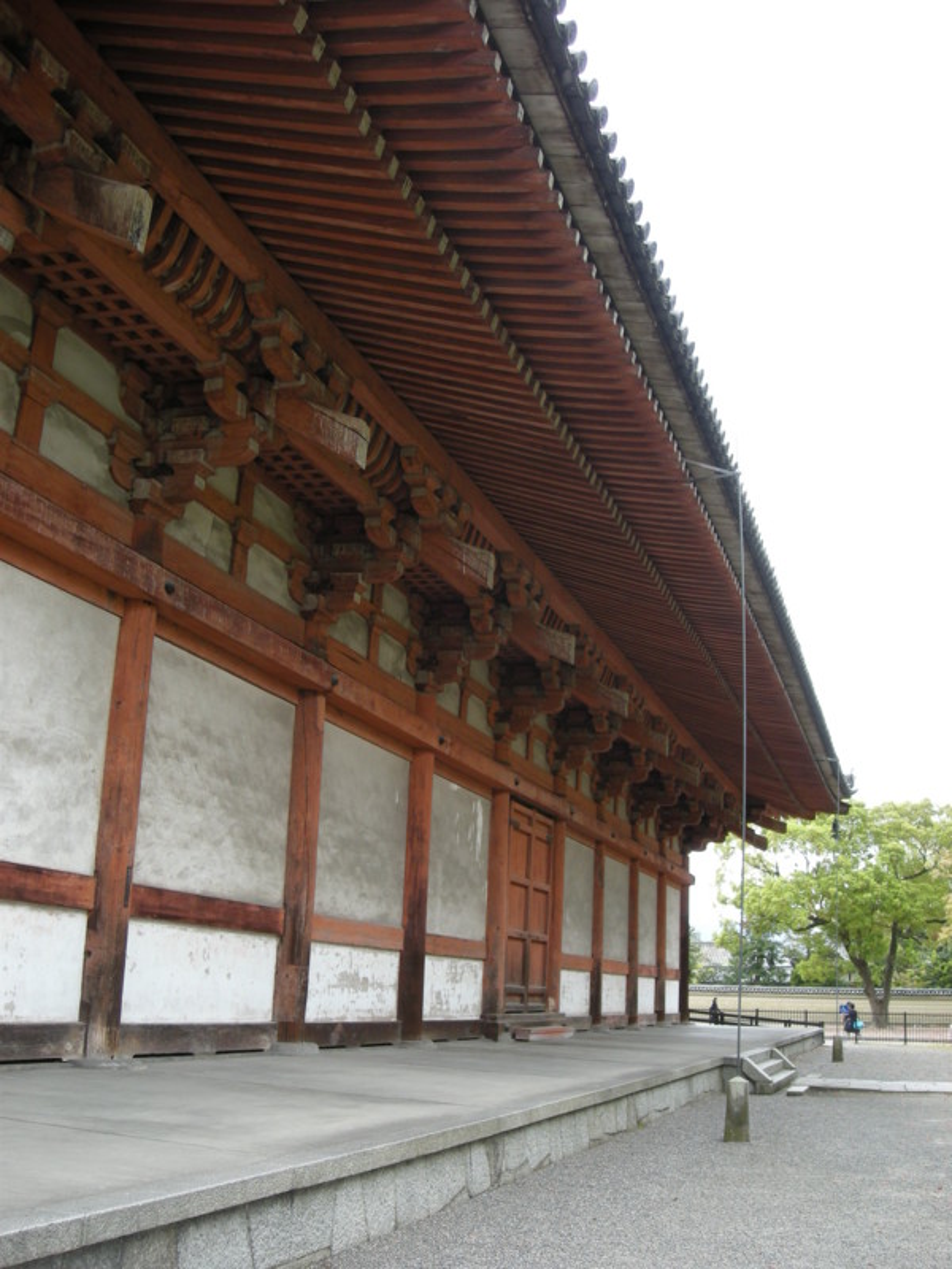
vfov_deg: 52.6
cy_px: 634
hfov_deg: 40.7
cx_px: 476
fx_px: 1283
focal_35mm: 35
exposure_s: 1/191
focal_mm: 5.7
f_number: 2.8
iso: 50
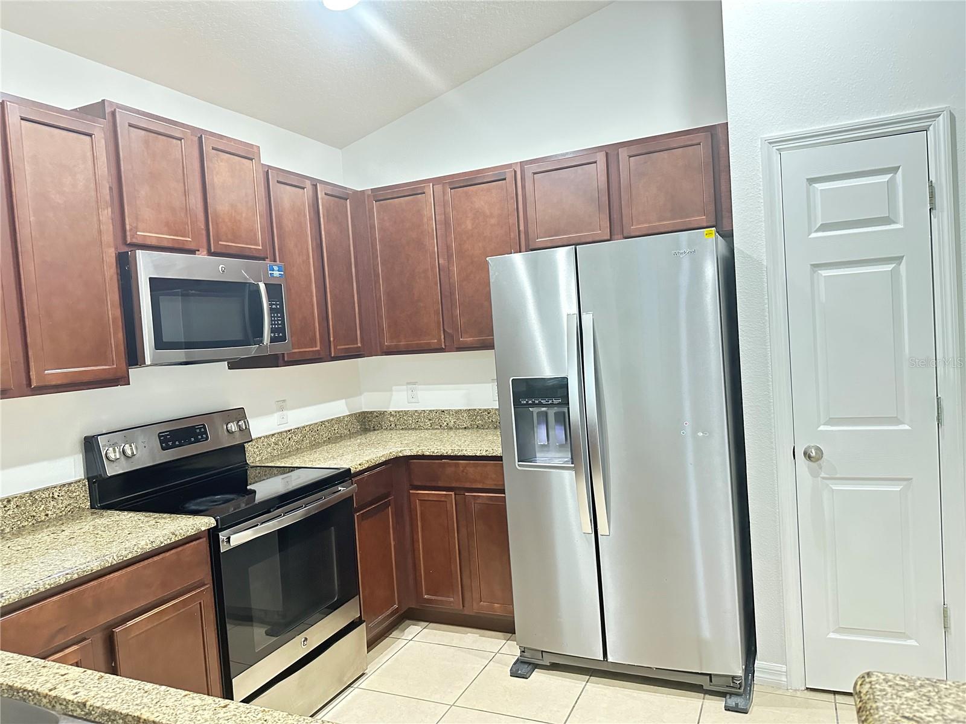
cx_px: 483
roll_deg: +4.5
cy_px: 362
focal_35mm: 24
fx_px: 670
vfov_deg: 56.8
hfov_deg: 71.6
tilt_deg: -3.9
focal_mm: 6.86
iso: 800
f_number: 1.78
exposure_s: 1/40
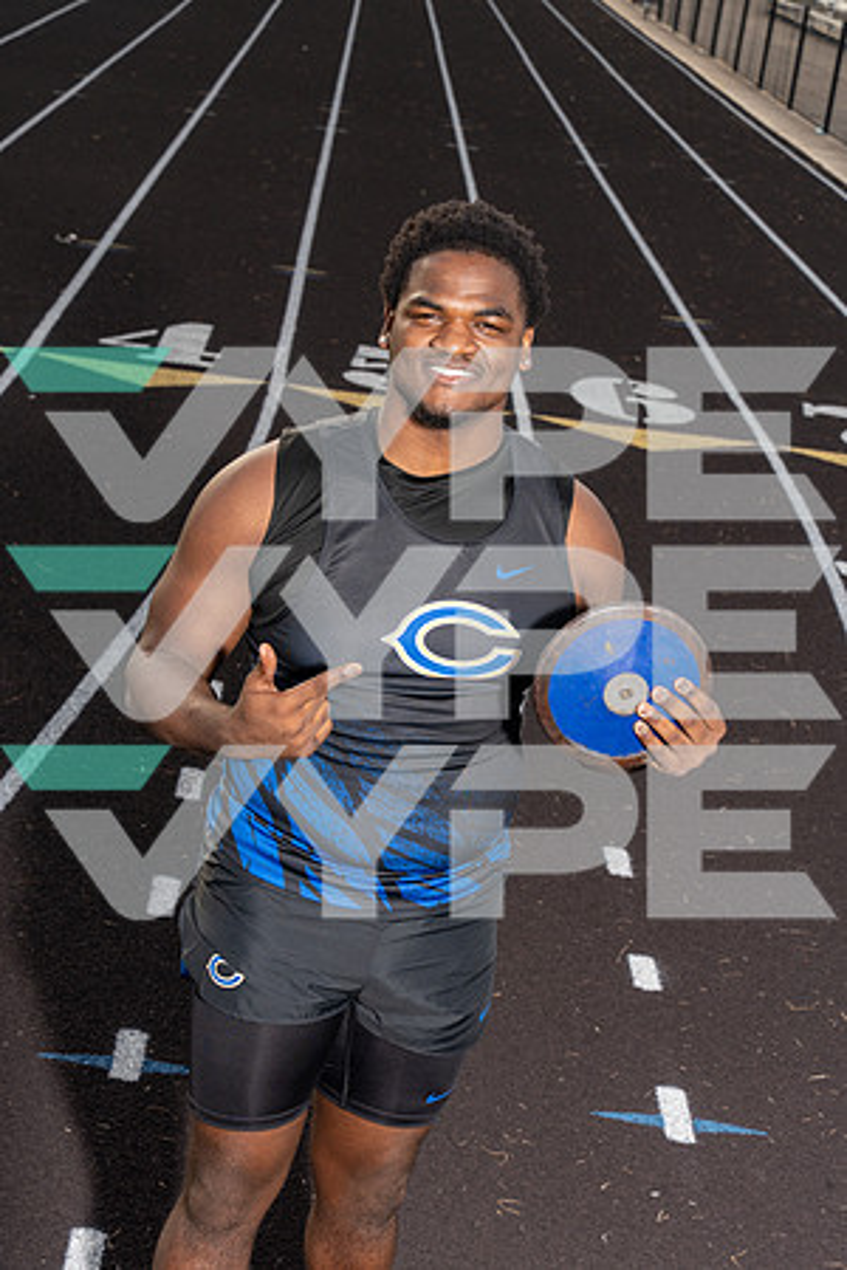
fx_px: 2470
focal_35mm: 70
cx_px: 424
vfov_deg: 28.8
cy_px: 635
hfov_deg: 19.5
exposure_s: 1/250
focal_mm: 70
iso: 160
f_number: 10
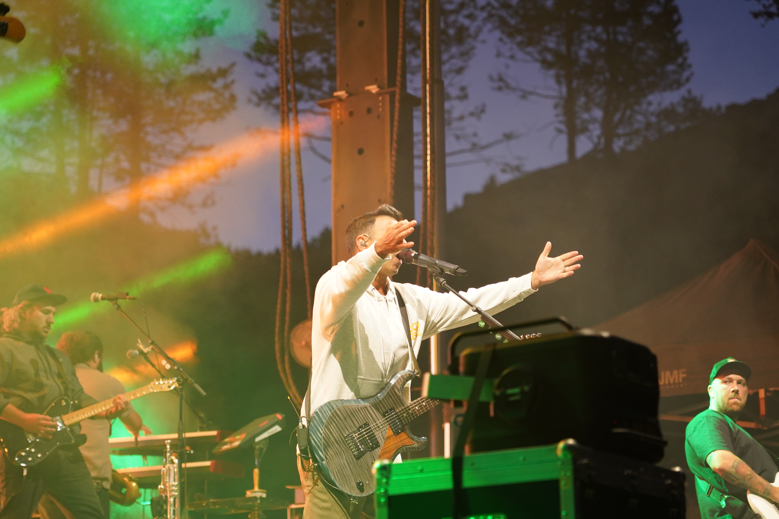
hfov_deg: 19.5
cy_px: 260
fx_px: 2272
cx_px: 390
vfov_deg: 13.0
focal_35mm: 105
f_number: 4
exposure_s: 1/160
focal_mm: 105
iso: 1600
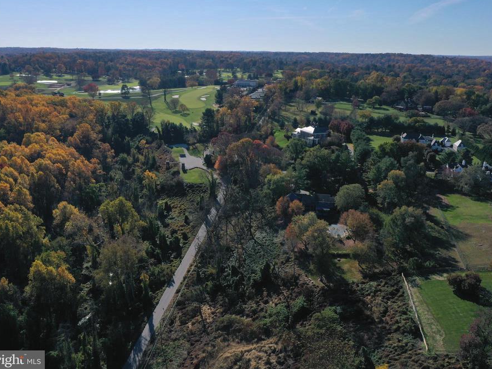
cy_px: 182
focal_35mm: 31
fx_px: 441
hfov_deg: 58.3
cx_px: 267
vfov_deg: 45.5
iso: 100
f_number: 5.6
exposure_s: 1/320
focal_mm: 10.26
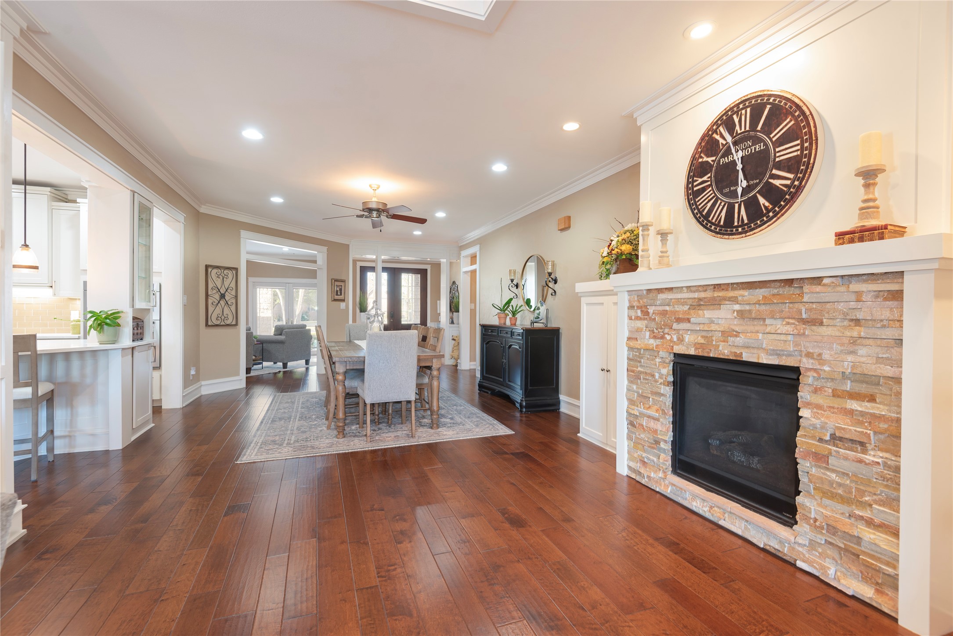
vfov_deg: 73.8
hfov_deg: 96.7
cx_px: 476
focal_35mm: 16
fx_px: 424
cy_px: 318
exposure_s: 1
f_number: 7.1
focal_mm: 16
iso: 100
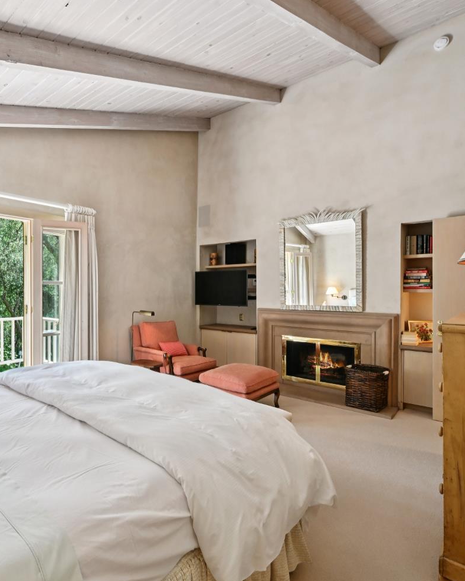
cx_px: 146
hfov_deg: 65.8
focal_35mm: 20
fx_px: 344
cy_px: 293
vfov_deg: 80.4
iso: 1600
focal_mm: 14
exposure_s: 1/125
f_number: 9
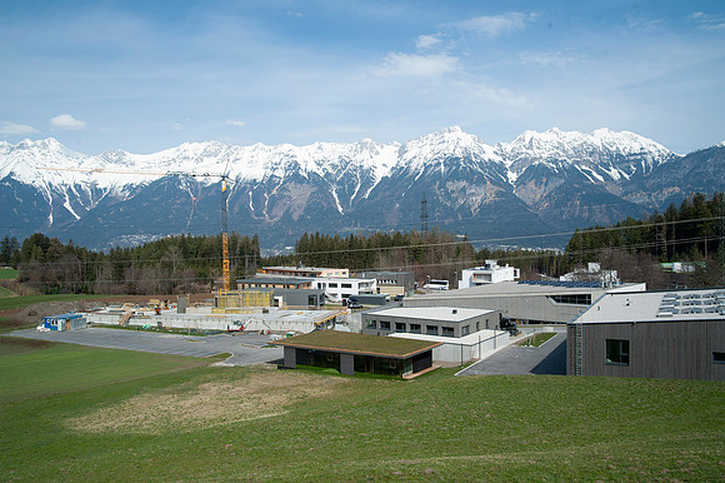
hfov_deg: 65.5
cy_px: 242
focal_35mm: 28
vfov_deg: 46.4
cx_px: 362
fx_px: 564
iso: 200
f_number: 11
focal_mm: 28
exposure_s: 1/500
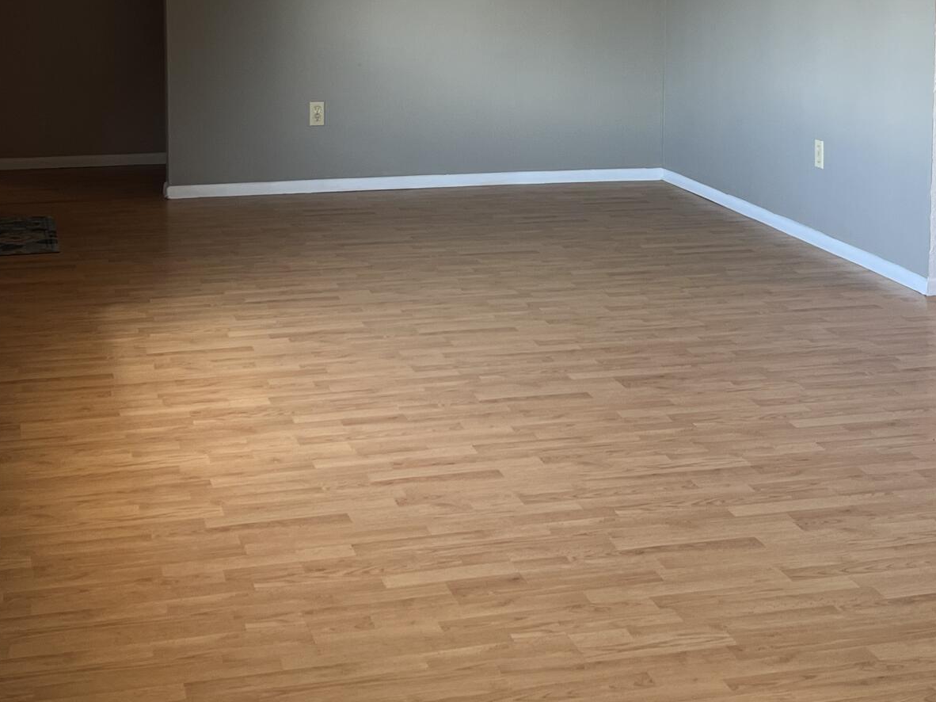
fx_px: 1784
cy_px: 53
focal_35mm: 66
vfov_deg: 21.7
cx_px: 530
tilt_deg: -6.1
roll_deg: +0.2
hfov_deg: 29.4
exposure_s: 1/60
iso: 64
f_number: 1.5
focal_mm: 5.7
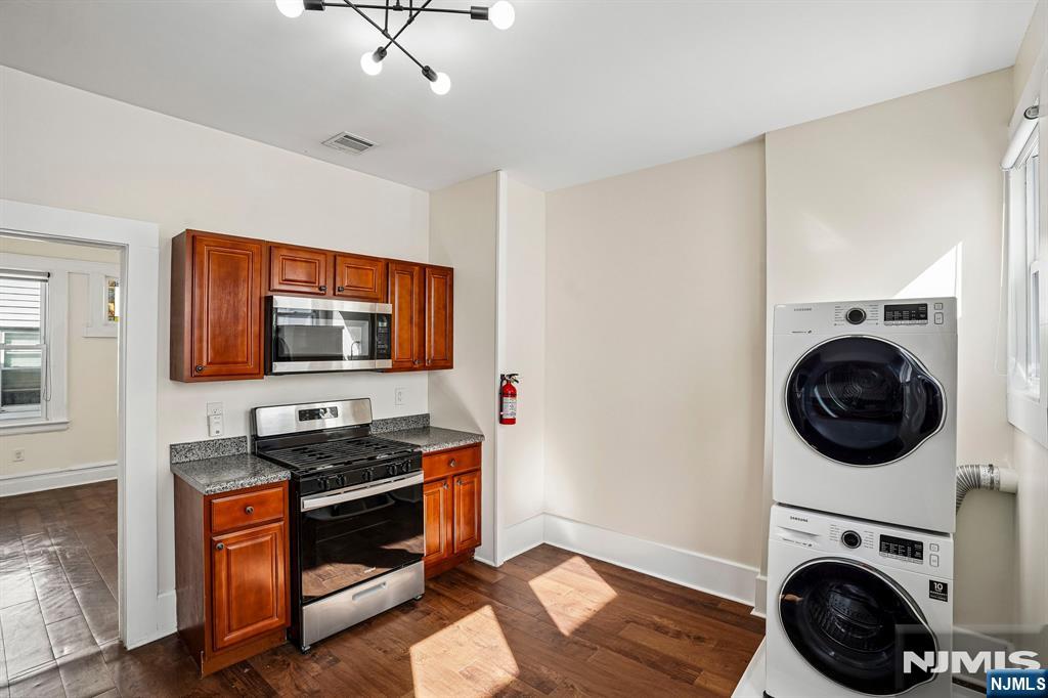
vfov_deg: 73.7
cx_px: 524
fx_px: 466
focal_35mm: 16
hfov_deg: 96.8
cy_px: 349
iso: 200
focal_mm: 16
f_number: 8
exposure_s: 1/40
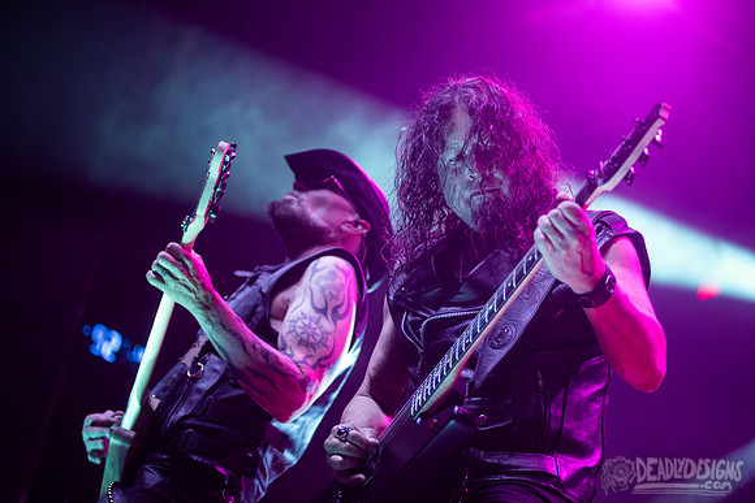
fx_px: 1678
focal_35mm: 80
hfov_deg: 25.4
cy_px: 252
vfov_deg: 17.1
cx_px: 378
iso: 2500
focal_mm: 80
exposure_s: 1/250
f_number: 3.2
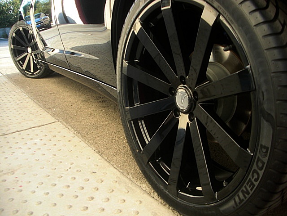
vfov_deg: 39.7
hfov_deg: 51.4
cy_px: 108
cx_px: 144
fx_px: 298
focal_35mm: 36
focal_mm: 6.3
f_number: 2.8
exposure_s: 1/80
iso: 50
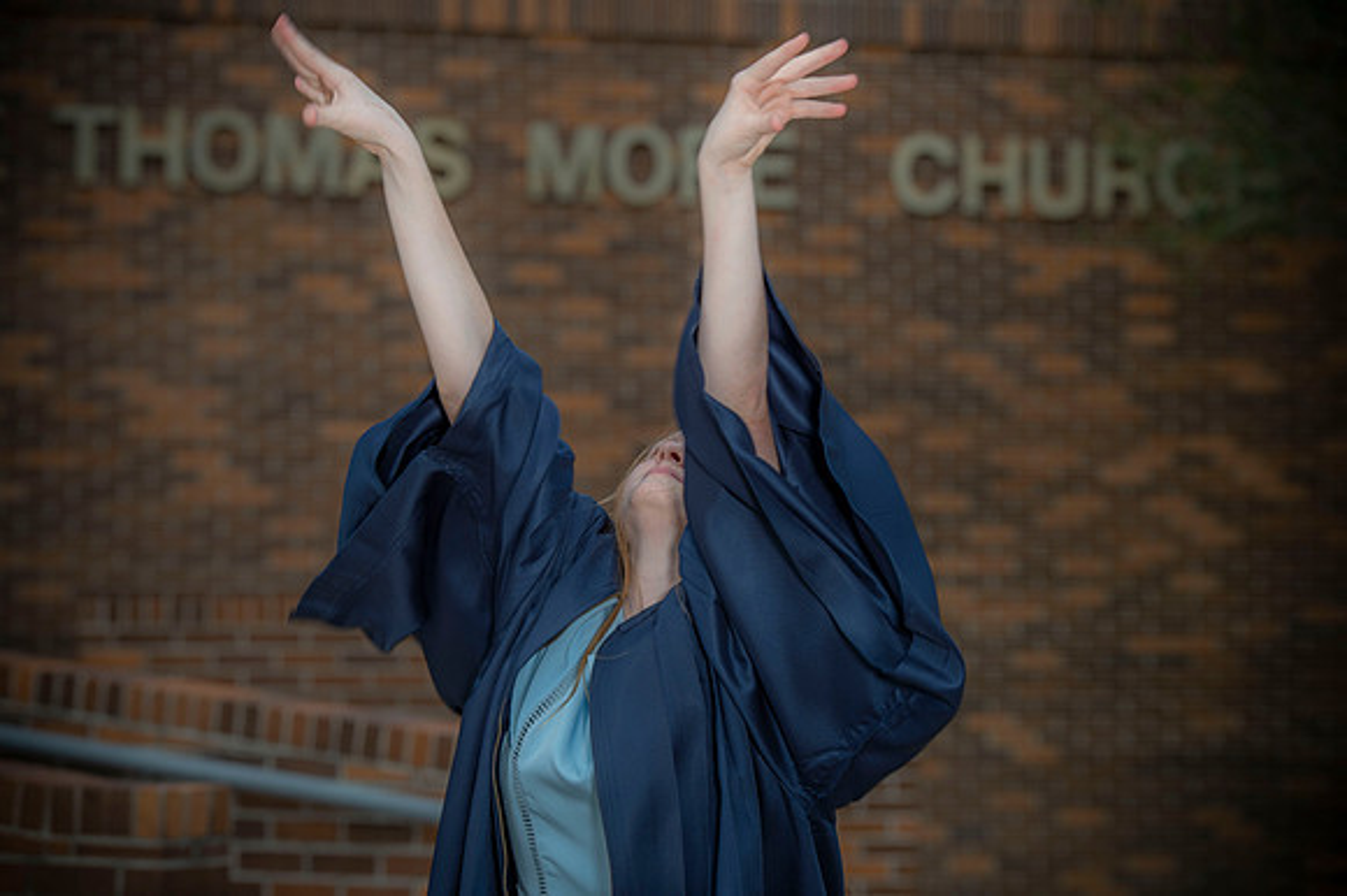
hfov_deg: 18.6
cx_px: 674
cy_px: 448
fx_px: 4113
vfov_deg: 12.4
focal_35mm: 110
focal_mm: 110
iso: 80
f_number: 5
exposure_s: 1/250
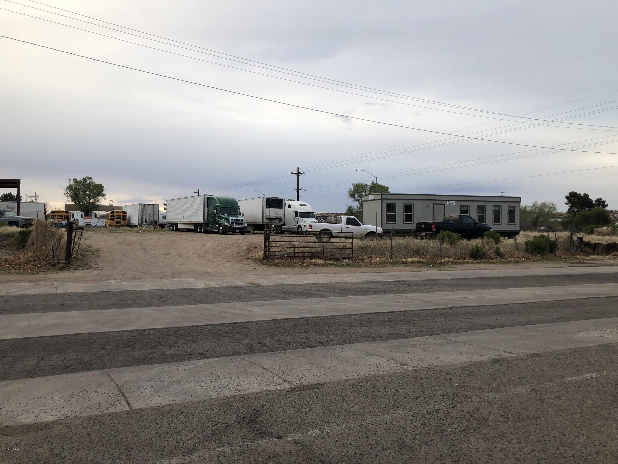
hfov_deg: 63.4
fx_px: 500
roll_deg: -1.1
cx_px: 309
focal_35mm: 28
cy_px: 232
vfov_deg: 49.7
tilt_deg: +2.1
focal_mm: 3.99
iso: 20
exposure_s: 1/170
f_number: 1.8
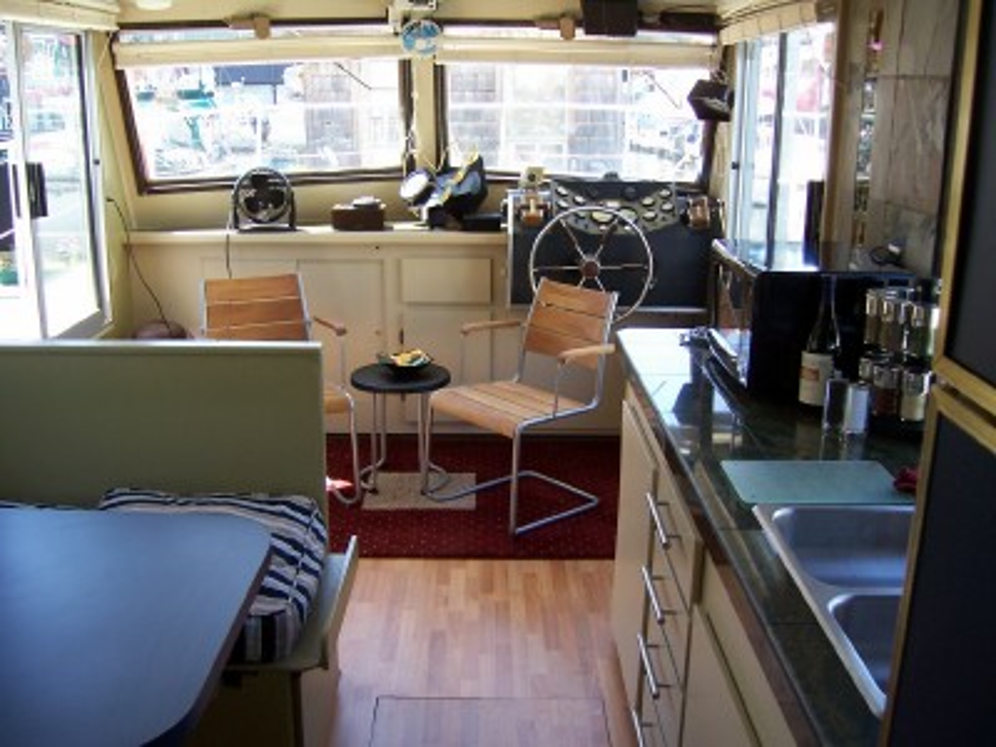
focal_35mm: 36
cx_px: 498
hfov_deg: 51.4
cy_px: 374
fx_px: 1036
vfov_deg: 39.7
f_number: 3
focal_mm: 6
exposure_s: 1/125
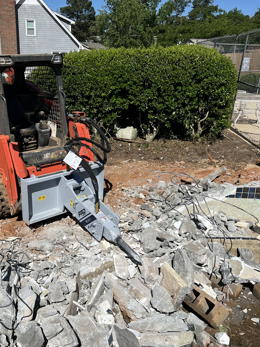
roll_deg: -0.5
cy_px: 175
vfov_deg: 52.6
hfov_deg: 40.3
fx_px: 350
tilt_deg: -22.3
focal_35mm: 35
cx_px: 91
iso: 50
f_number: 1.5
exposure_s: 1/7463
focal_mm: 5.7
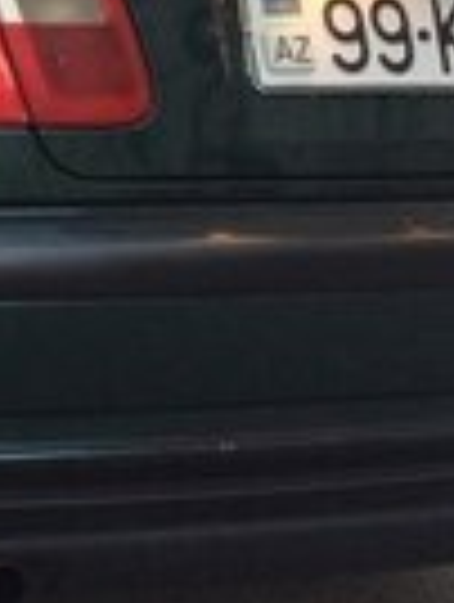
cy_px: 176
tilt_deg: -5.2
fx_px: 1865
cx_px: -364
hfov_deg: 12.6
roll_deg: -0.2
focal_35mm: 107
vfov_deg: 18.3
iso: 125
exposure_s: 1/33
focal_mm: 4.15
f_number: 2.2
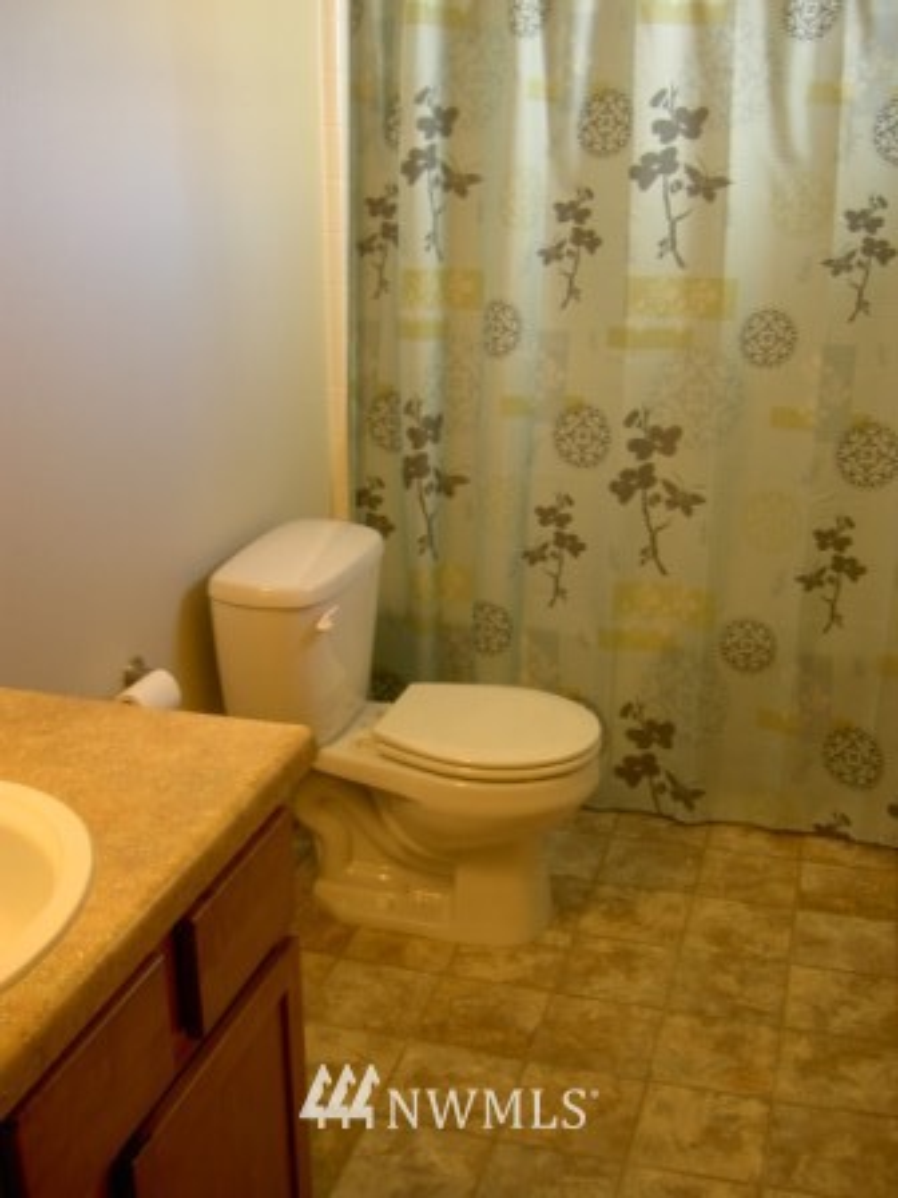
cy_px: 599
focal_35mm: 39
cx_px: 449
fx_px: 1349
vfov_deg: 47.9
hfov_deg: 36.8
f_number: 2.8
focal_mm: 8
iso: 100
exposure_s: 1/10
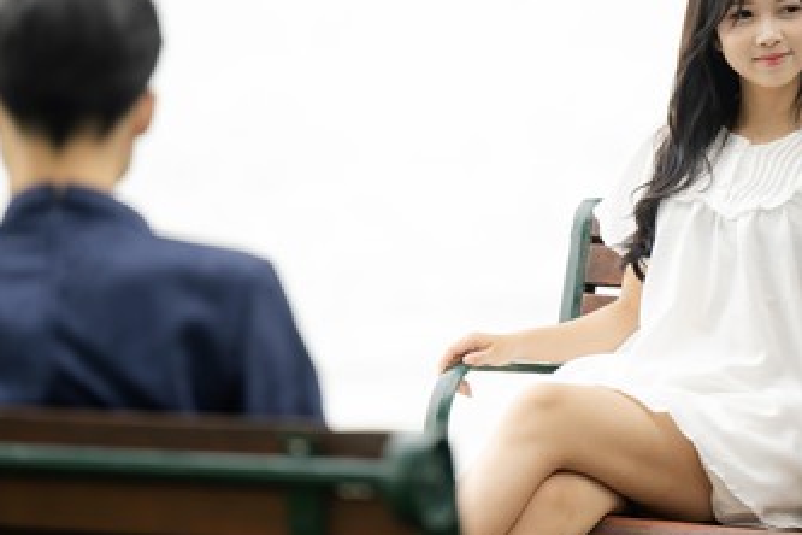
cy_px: 177
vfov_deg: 3.6
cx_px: 499
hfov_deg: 5.4
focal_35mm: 384
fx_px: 8554
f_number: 2.8
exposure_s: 1/250
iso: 200
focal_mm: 200
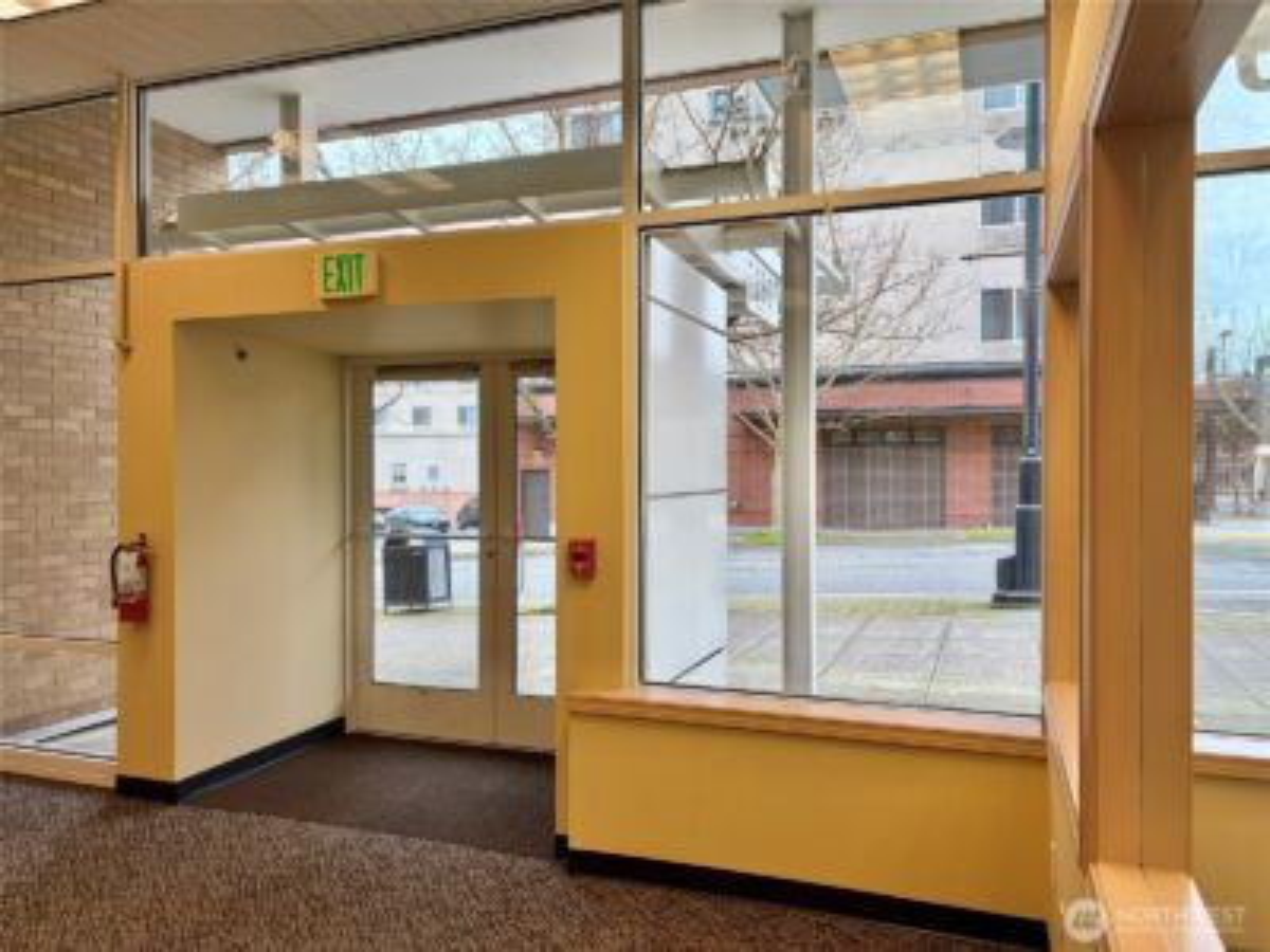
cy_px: 476
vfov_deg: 53.1
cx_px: 635
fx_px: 954
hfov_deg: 67.3
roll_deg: +0.2
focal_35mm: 26
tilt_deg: +0.4
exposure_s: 1/200
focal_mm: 5.96
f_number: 1.6
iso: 80
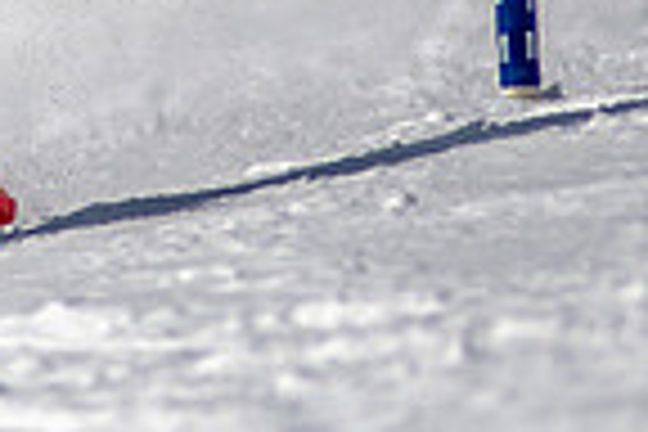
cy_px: -317
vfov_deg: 0.7
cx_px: -349
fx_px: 36735
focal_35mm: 2041
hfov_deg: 1.0
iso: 100
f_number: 2.8
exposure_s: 1/8000
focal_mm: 300
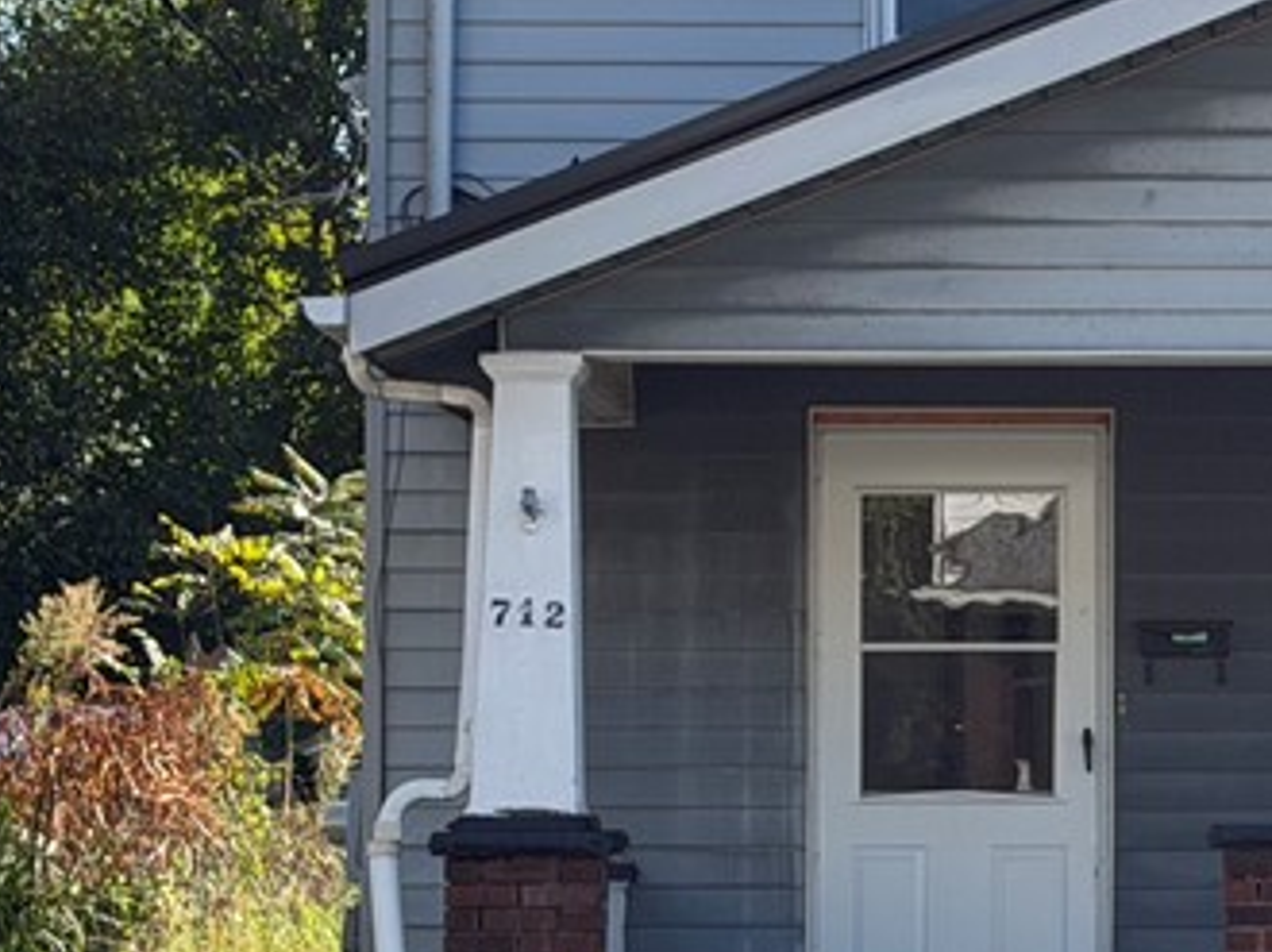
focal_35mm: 149
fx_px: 5471
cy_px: 389
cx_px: 1357
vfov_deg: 9.9
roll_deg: -0.1
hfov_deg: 13.0
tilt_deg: +4.1
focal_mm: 6.76
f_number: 1.78
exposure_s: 1/2762
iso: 100
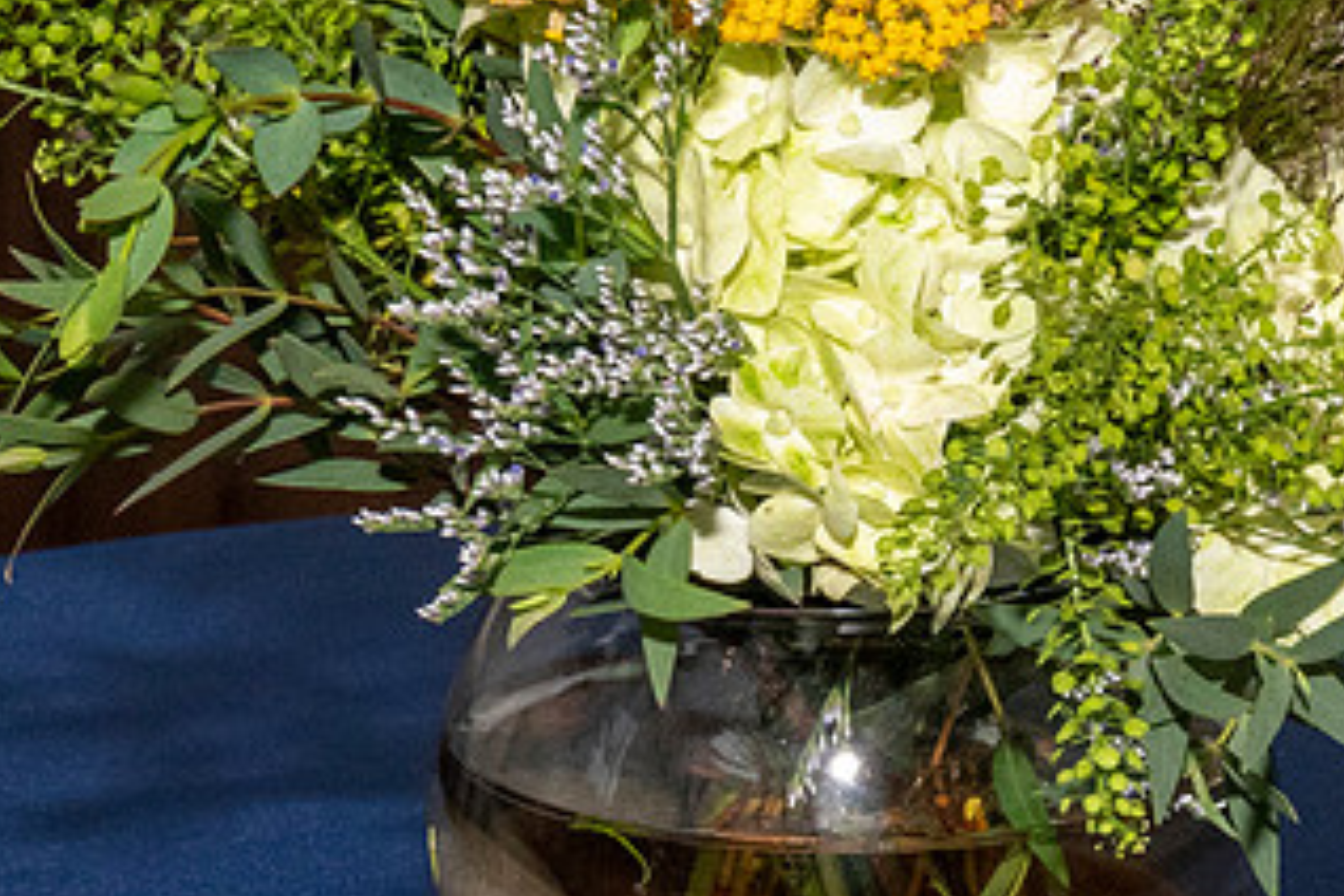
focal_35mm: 177
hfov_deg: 11.6
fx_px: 6607
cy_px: 340
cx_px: 1123
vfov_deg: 7.8
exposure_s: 1/200
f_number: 18
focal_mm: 56
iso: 3200
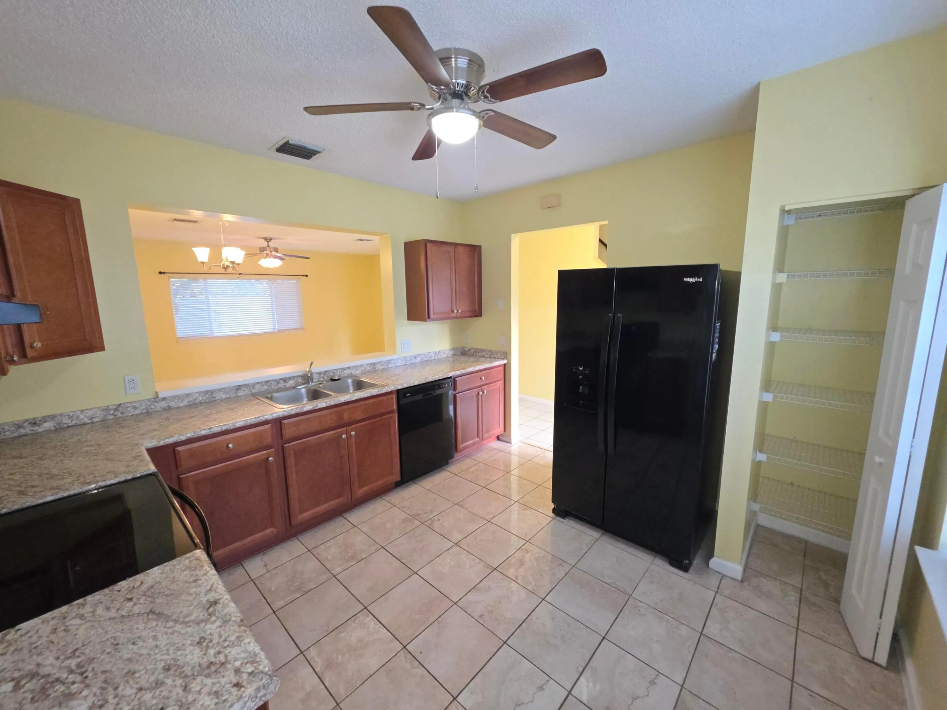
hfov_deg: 106.2
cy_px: 355
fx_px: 356
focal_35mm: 13
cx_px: 474
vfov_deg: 89.9
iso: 250
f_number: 1.9
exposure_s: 1/60
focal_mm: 2.2
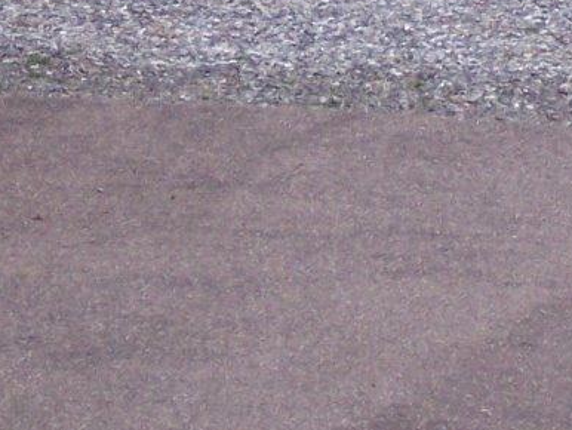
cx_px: 613
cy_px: -171
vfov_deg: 3.0
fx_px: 8135
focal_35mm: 492
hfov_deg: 4.0
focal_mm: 22
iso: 140
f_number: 4.8
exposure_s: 1/125
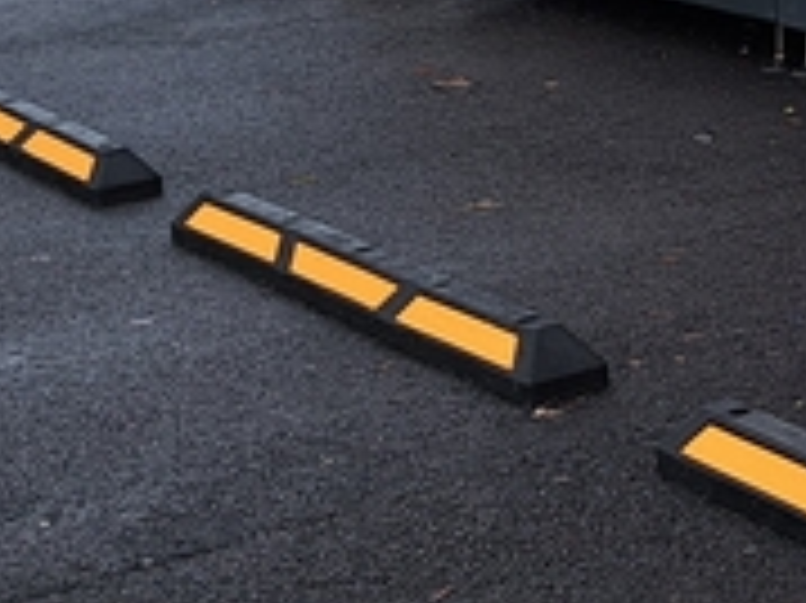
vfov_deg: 11.0
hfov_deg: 14.0
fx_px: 3002
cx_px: 1342
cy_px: -356
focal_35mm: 129
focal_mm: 5.23
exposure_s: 1/100
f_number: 1.8
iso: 50
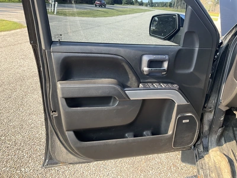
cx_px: 118
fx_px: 199
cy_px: 89
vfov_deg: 48.2
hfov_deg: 61.7
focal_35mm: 29
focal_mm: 3
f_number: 1.8
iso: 25
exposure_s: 1/213
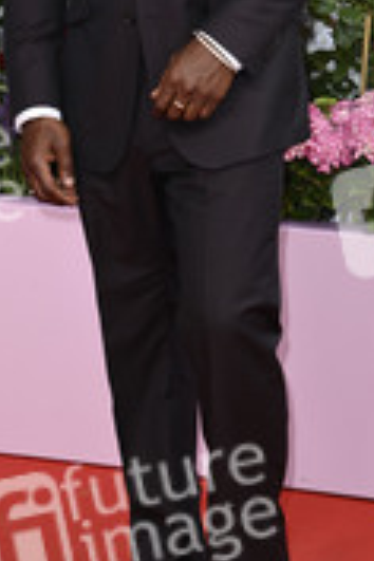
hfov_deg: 8.4
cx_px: 206
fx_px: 2540
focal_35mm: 163
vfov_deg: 12.5
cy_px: 44
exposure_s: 1/250
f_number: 5.6
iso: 640
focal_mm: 72
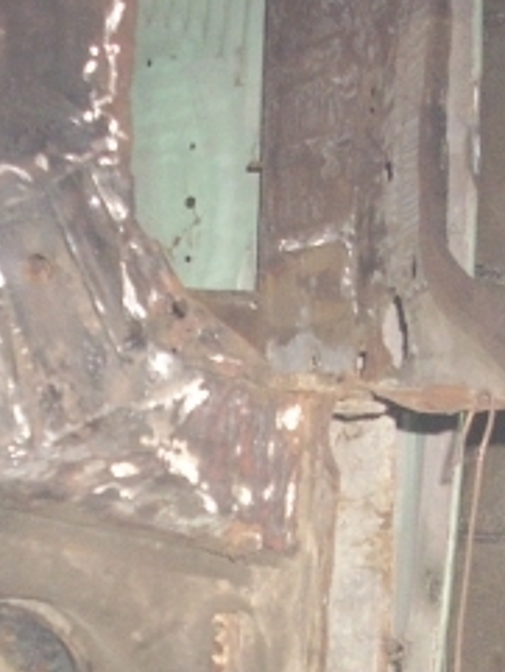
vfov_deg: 16.8
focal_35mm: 115
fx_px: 2235
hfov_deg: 12.8
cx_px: 112
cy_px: 632
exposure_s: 1/60
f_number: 2.8
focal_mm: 6.2
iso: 259
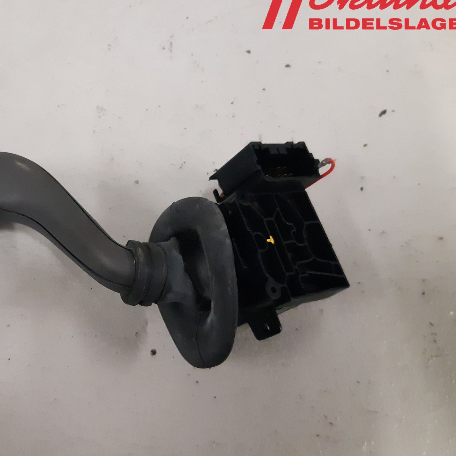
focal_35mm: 36
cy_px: 238
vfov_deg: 46.0
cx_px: 119
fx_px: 537
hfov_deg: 44.6
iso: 800
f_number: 1.7
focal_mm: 3.93
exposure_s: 1/196
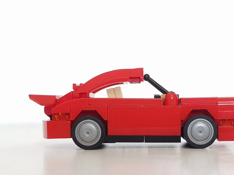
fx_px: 236
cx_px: 144
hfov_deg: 52.2
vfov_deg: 40.1
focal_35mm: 35
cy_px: 117
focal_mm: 4.3
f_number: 1.7
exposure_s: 1/50
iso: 100
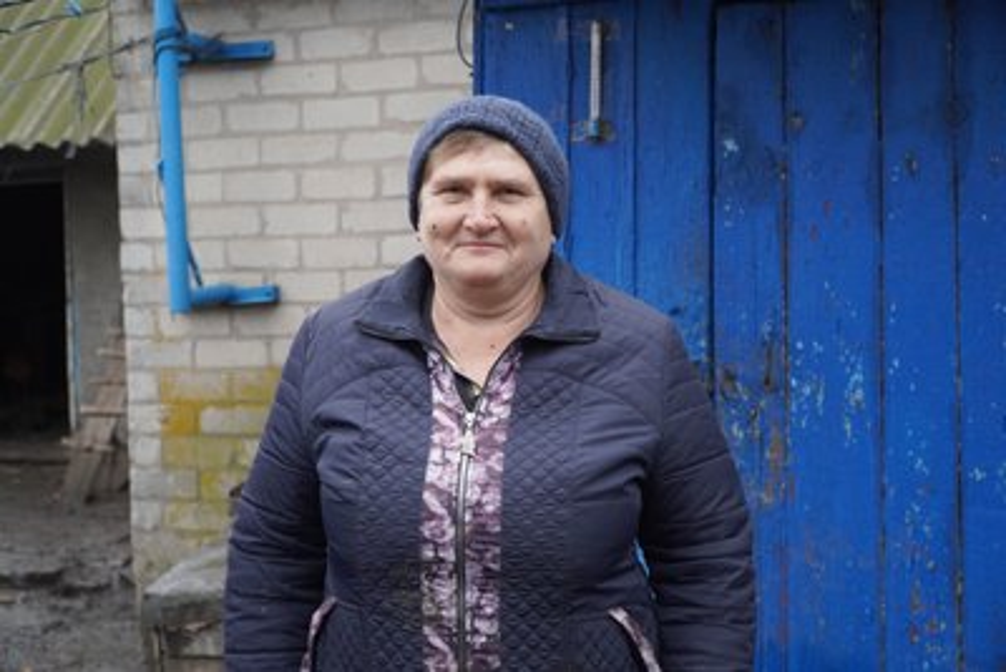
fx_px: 1384
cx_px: 503
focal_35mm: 50
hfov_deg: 40.0
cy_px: 336
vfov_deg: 27.3
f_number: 4
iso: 640
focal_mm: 33
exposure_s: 1/160
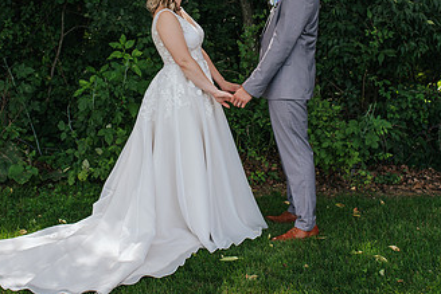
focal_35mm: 62
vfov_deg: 21.7
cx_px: 208
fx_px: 760
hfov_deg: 32.4
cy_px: 69
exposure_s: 1/320
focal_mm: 35
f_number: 3.2
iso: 100
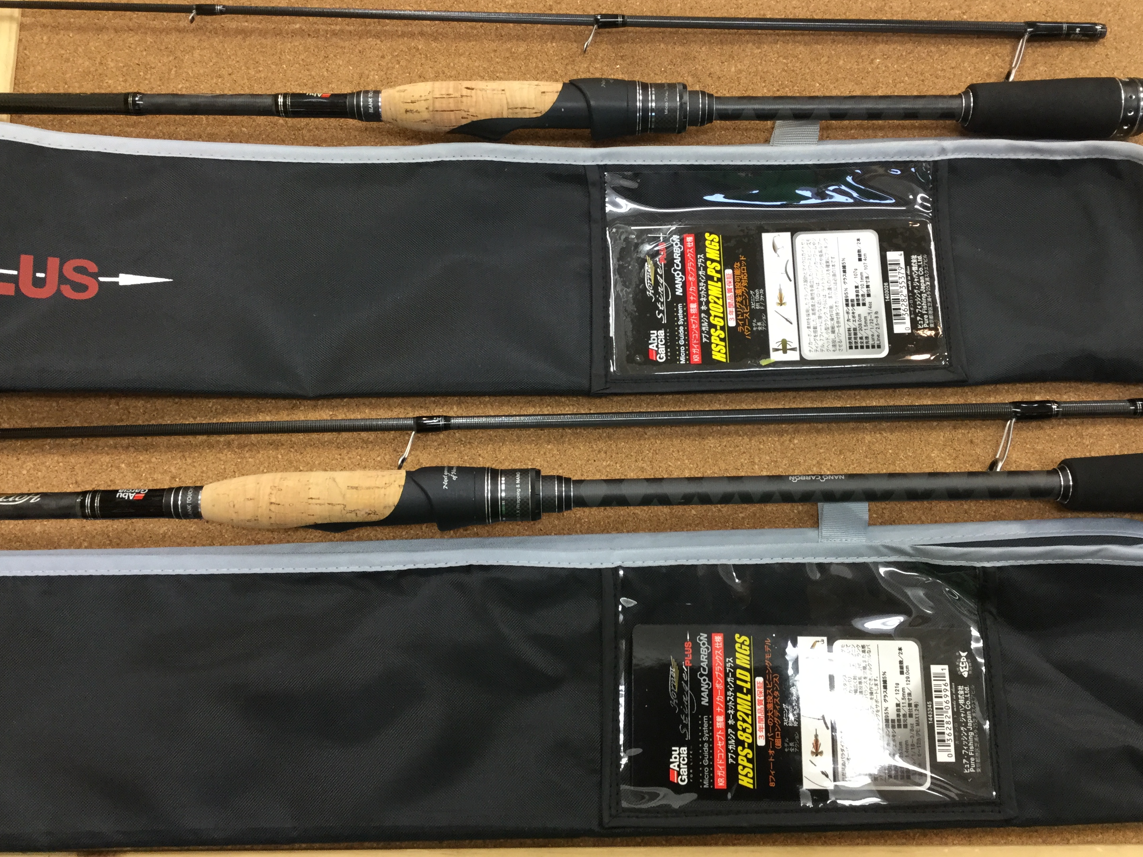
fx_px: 1156
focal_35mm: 35
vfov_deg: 40.7
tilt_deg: -78.7
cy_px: 402
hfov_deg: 52.6
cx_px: 604
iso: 80
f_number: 2.4
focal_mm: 3.3
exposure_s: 1/30
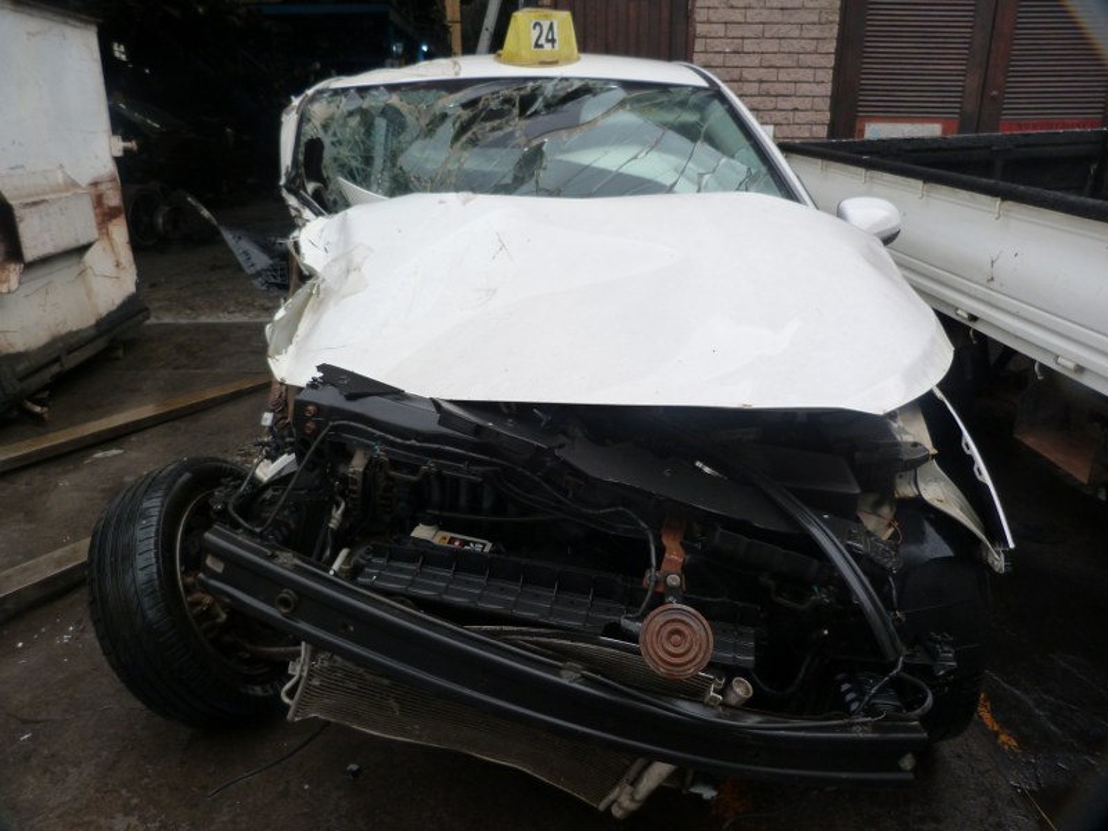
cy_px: 416
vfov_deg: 54.9
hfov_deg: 69.4
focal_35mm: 25
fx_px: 800
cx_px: 554
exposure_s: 1/100
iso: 125
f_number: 2.8
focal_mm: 4.5
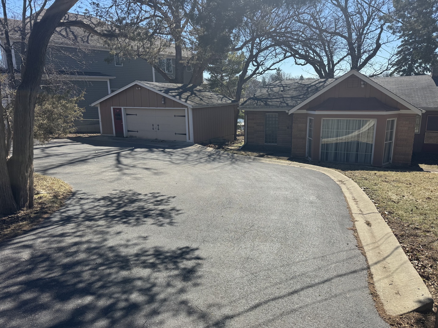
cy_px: 164
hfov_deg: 71.6
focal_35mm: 24
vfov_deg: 56.8
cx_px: 219
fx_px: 304
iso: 80
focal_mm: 6.76
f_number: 1.78
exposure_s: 1/3413
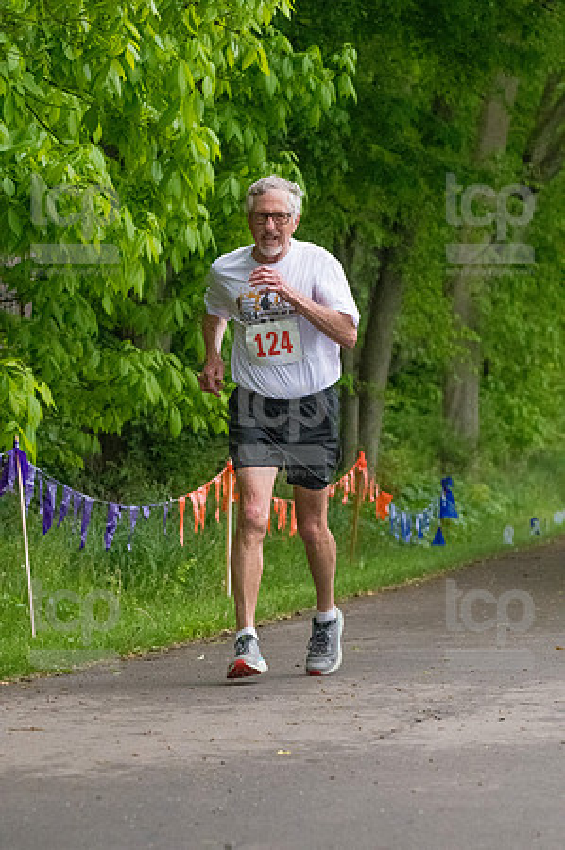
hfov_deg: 7.5
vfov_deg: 11.2
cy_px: 425
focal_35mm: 183
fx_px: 4318
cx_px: 282
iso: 6400
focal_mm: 122
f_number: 5.6
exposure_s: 1/1250
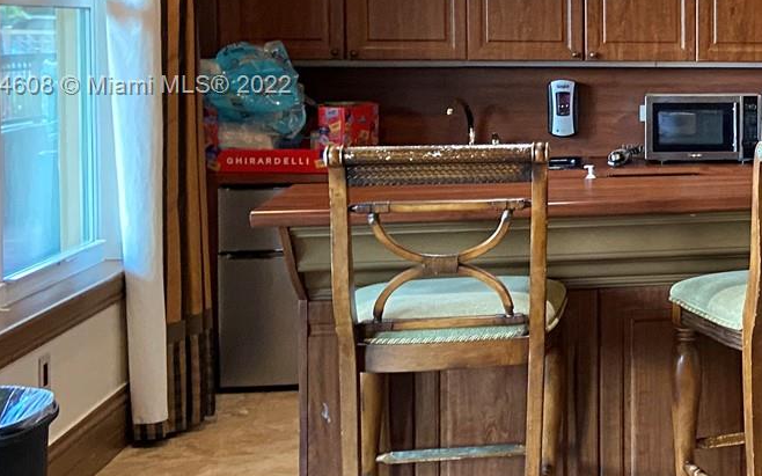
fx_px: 1391
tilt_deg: -2.8
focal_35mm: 67
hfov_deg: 27.8
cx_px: 848
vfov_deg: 19.2
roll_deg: +0.7
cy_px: 87
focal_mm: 4.25
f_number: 1.8
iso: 500
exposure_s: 1/60
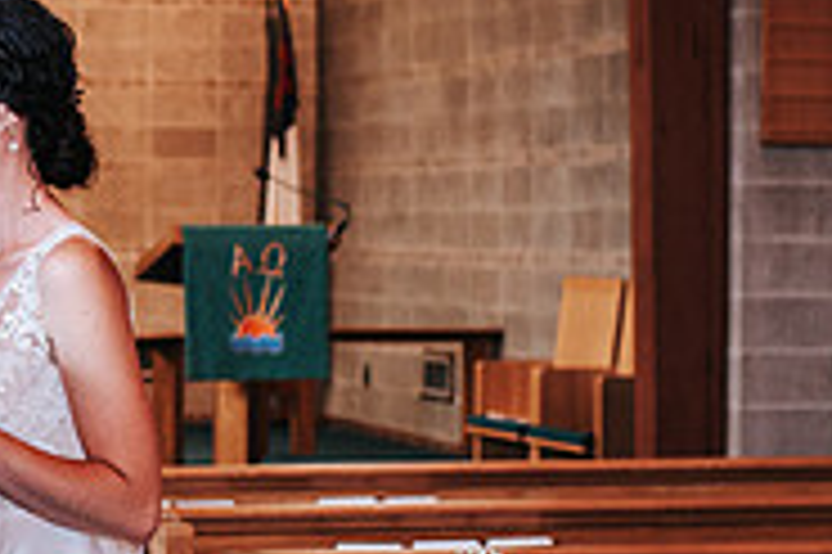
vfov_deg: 11.1
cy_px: 250
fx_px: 2840
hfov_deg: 16.1
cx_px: -142
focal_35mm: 123
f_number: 3.2
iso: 800
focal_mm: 35
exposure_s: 1/125
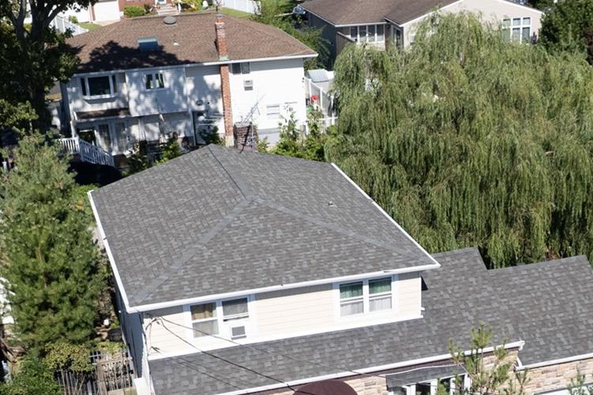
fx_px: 988
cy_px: 394
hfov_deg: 33.1
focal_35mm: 60
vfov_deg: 21.8
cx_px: 404
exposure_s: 1/80
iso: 120
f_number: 2.8
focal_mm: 8.38
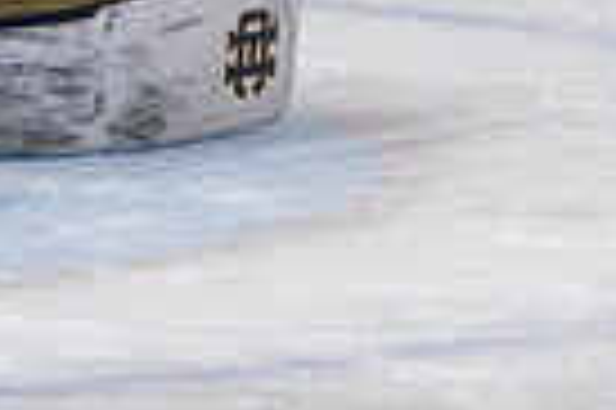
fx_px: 16082
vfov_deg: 1.5
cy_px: -636
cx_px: 120
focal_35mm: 941
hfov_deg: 2.2
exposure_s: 1/640
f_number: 3.2
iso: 2000
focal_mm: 135
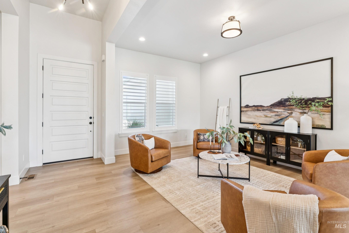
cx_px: 169
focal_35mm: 17
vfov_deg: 70.9
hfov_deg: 93.7
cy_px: 111
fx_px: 163
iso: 400
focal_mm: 15.8
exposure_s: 1/8
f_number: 13
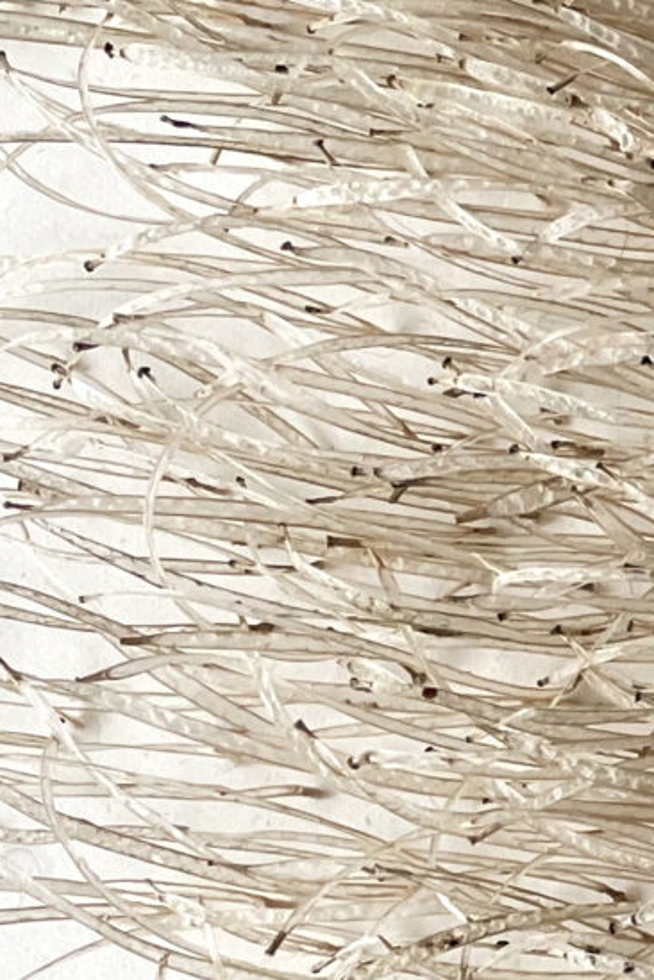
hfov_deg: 9.8
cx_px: 1478
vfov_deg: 16.3
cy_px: 496
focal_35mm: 126
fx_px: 3433
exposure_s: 1/121
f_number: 1.6
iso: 80
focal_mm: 4.2
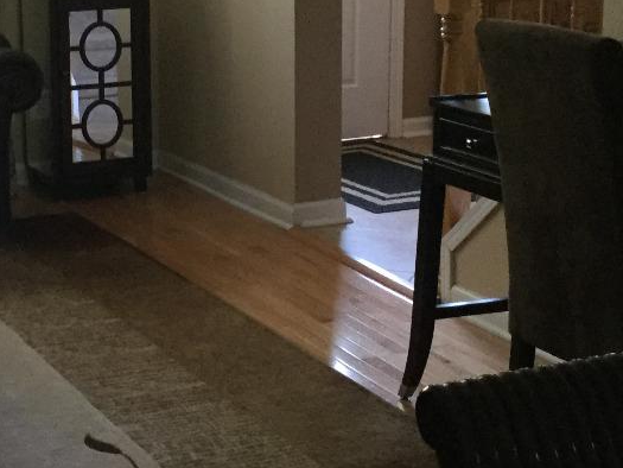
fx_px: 1530
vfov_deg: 17.4
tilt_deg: -11.7
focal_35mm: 85
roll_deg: +1.7
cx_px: 129
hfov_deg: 22.7
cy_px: 198
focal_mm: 3.3
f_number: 2.4
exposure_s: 1/30
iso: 125
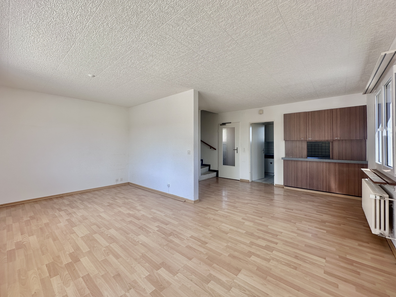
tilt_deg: -1.6
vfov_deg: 85.7
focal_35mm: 14
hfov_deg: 102.1
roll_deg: +0.6
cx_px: 198
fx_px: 160
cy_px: 148
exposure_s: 1/148
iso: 40
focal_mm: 2.22
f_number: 2.2
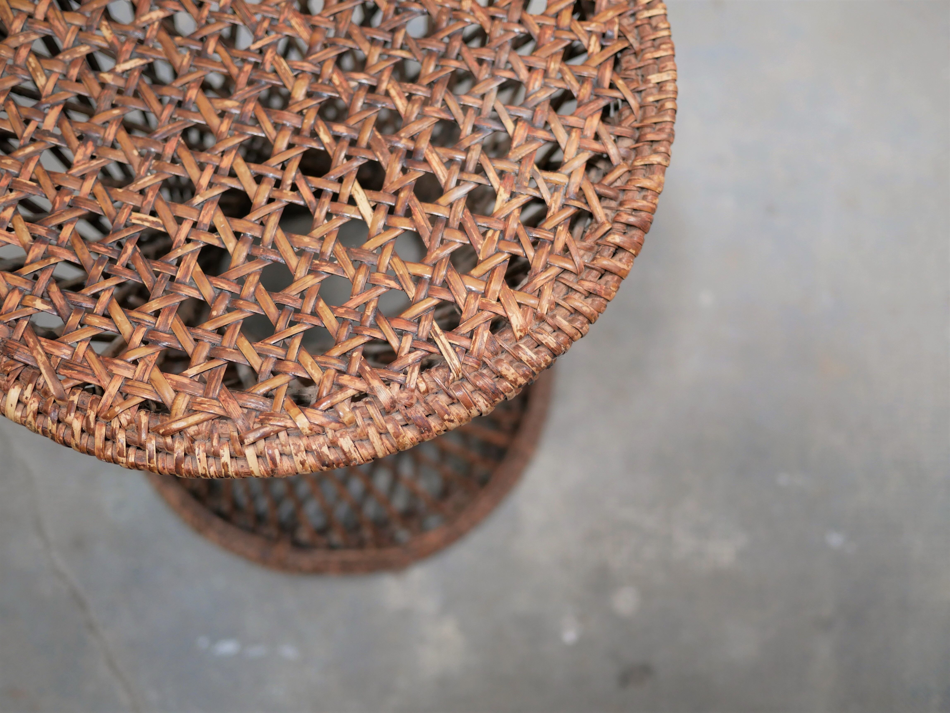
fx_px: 1098
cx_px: 475
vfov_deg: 36.0
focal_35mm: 40
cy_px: 356
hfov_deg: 46.8
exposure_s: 1/60
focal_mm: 20
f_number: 1.7
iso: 400
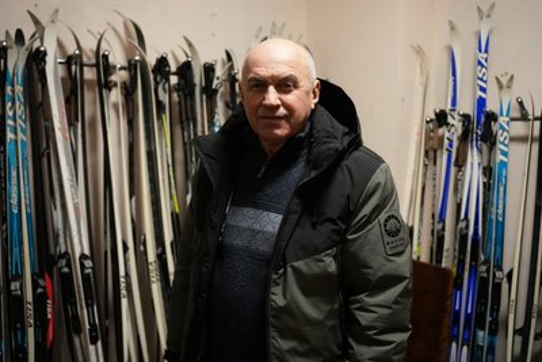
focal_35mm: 28
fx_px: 422
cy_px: 181
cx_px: 271
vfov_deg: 46.4
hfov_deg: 65.5
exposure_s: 1/200
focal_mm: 28
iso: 5000
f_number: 2.8
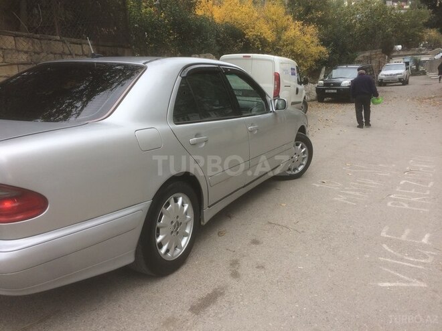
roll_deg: +2.9
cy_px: 166
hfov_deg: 61.7
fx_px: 370
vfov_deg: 48.2
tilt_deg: -6.4
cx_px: 221
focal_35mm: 29
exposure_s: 1/334
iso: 32
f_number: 2.2
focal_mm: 4.15
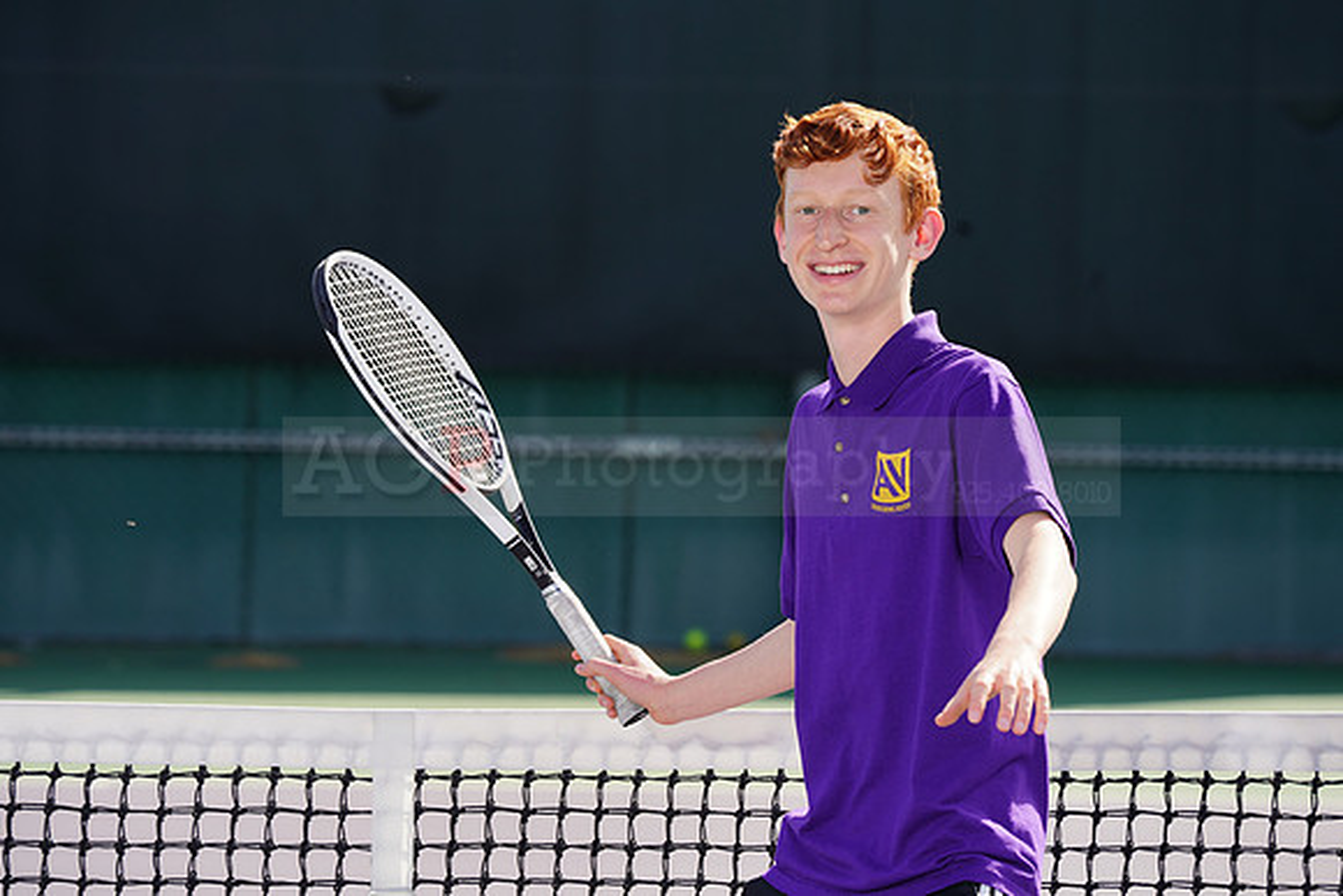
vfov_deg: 5.4
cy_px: 448
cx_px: 672
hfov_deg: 8.1
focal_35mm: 253
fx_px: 9440
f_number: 8
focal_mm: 253
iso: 100
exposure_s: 1/250
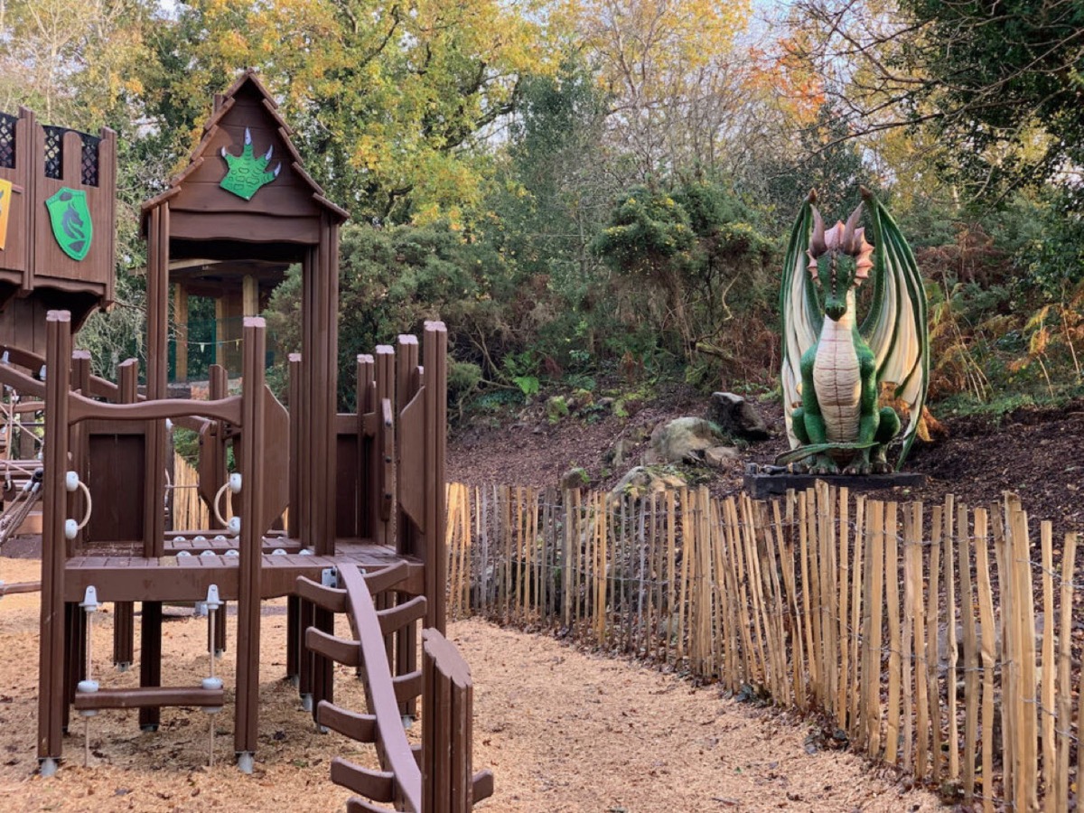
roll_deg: -0.3
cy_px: 406
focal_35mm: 52
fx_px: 1628
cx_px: 542
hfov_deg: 36.8
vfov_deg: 28.0
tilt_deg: +1.4
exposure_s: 1/122
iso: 32
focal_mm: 6
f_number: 2.4
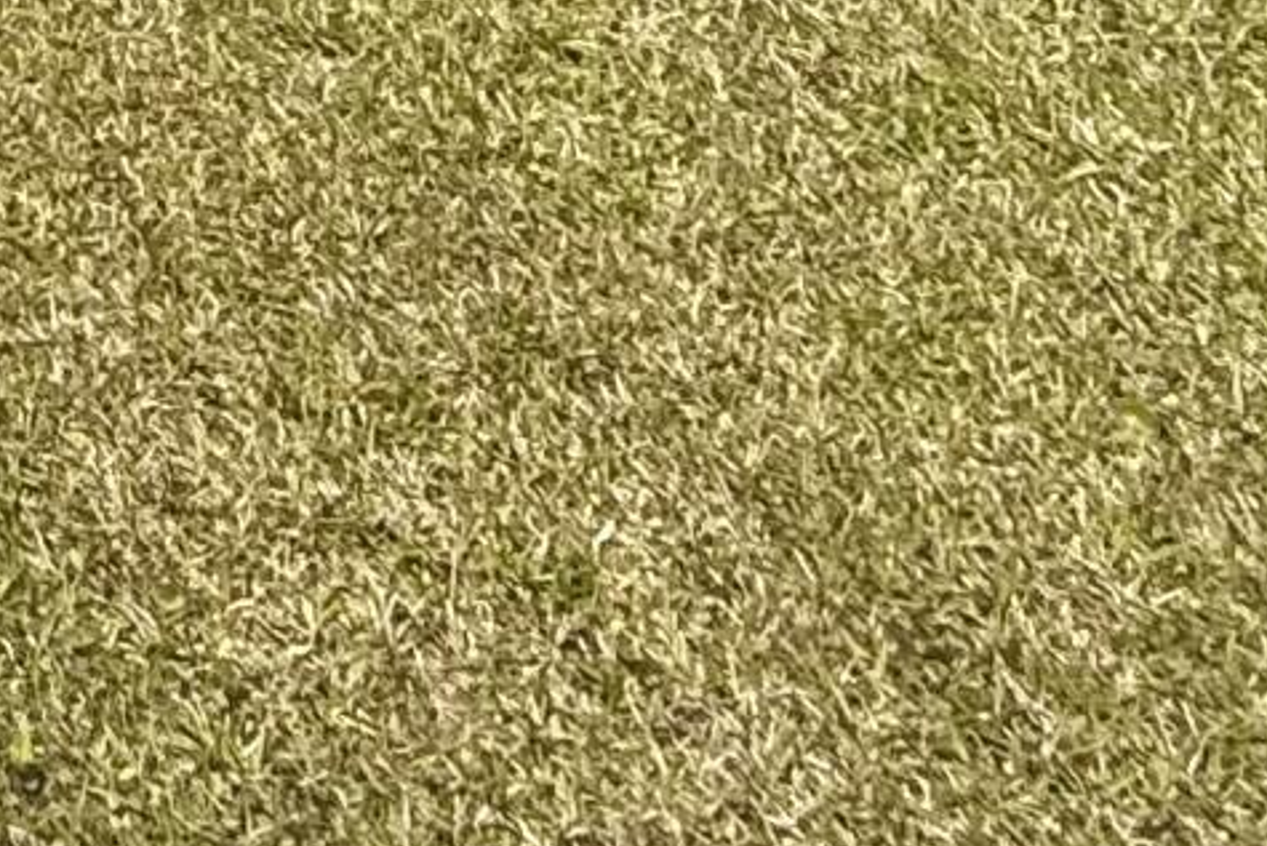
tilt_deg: -10.3
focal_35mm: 92
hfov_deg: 16.9
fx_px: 3239
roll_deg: -0.8
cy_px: -1620
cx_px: -1222
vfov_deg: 10.7
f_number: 2.2
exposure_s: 1/1901
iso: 50
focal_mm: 2.22
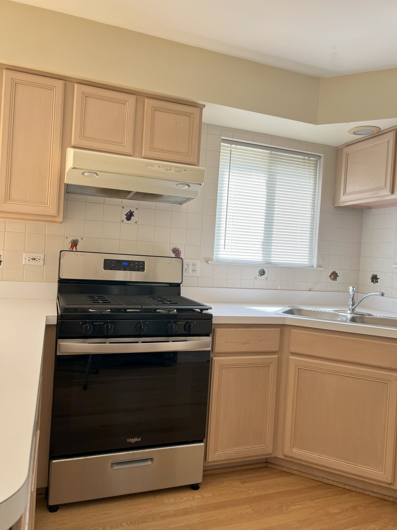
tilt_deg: +0.0
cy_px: 265
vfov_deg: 67.3
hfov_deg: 53.1
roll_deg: -3.5
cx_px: 198
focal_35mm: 26
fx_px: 398
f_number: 1.5
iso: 40
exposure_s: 1/184
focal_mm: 5.7
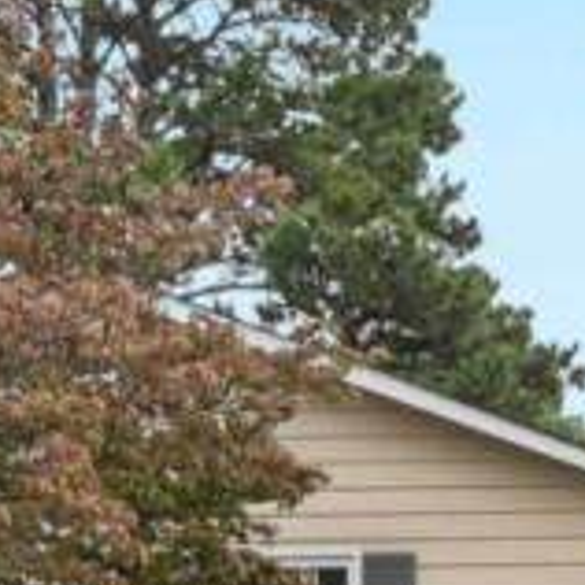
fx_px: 2218
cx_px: 959
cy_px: 400
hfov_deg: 13.8
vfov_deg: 15.0
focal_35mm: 116
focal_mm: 18
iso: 200
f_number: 8
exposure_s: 1/200
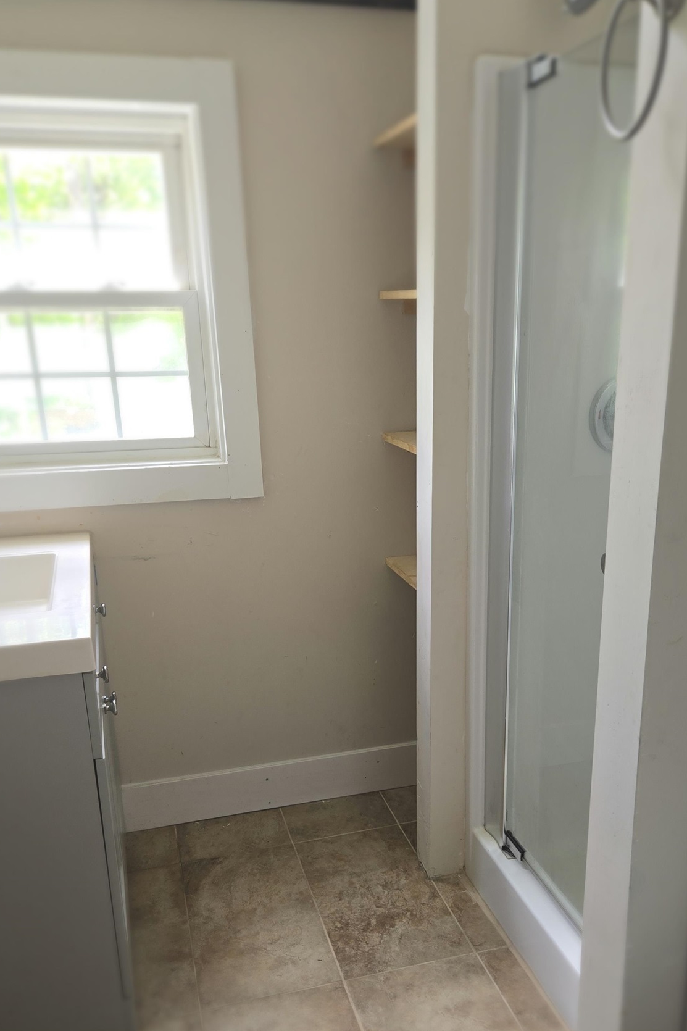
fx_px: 945
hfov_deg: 39.9
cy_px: 640
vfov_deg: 56.6
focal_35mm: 33
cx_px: 386
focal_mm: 5.4
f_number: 1.8
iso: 50
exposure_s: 1/60
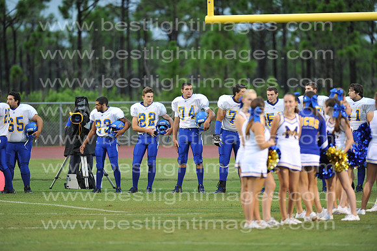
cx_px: 188
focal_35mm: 300
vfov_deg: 4.6
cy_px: 126
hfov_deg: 6.9
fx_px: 3140
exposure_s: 1/320
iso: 1250
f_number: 3.2
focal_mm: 300
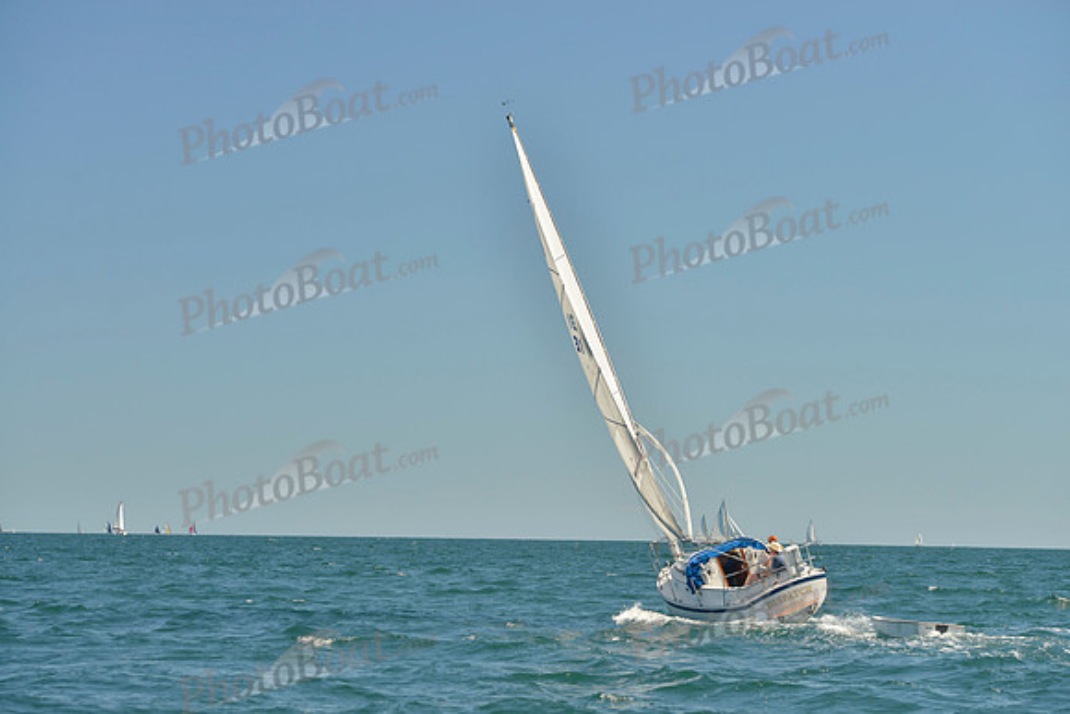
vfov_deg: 14.4
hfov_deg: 21.5
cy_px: 357
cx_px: 535
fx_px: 2824
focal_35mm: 95
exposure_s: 1/640
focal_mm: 95
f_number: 7.1
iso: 280
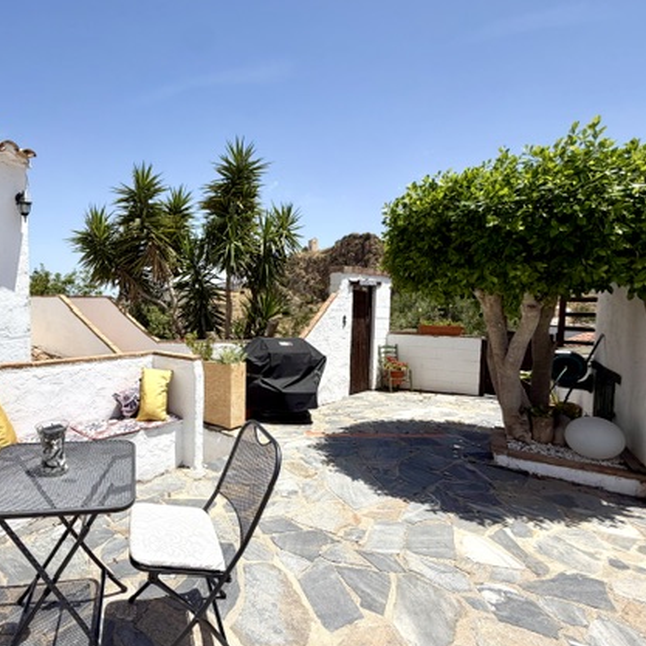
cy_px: 332
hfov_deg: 73.8
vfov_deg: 77.7
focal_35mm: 19
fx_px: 401
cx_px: 186
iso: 20
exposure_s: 1/1339
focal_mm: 2.22
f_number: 2.2
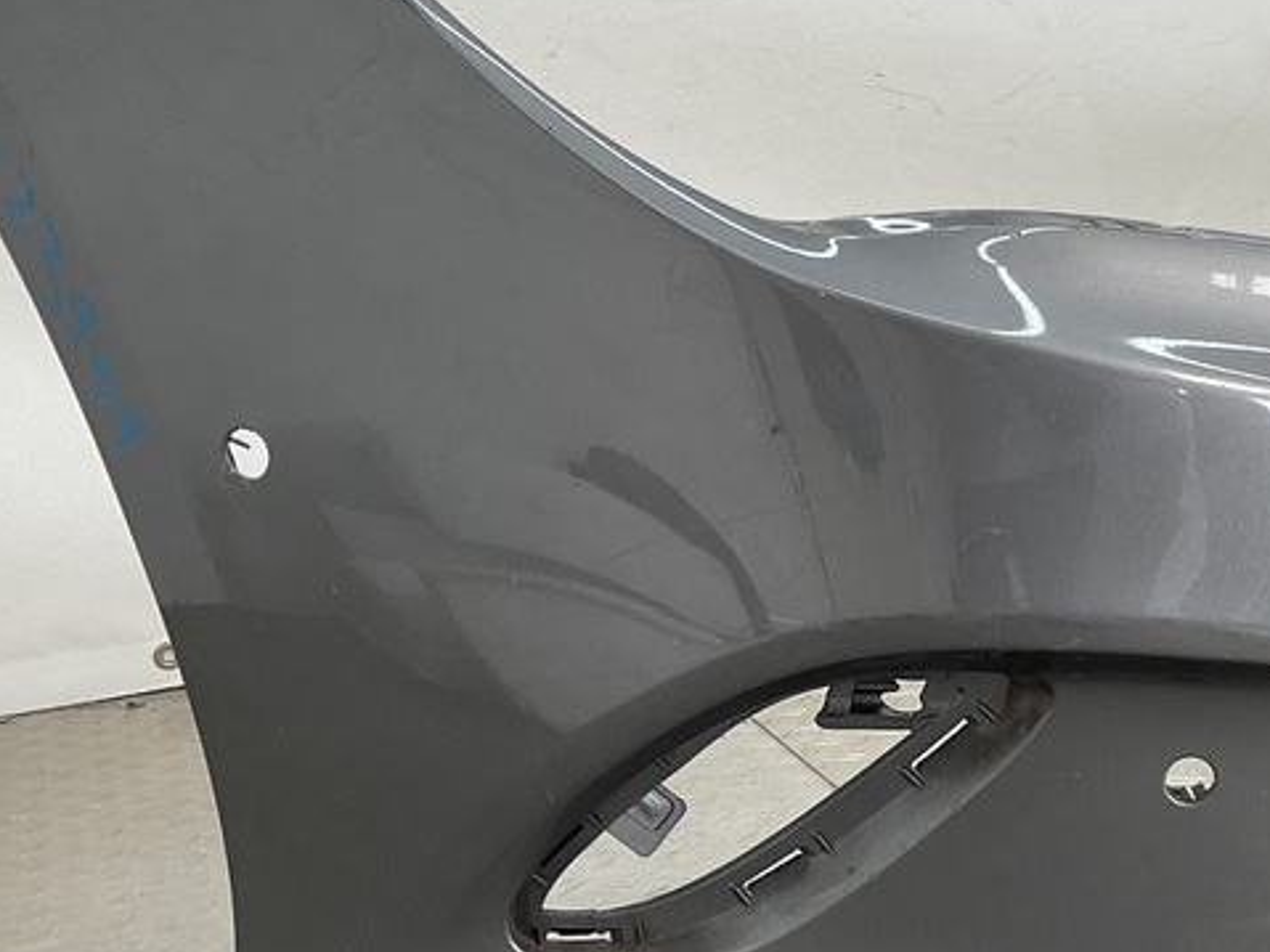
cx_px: 1076
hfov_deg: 30.6
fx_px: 2237
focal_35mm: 61
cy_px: 583
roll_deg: +1.7
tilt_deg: -11.5
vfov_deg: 24.0
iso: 20
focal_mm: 3
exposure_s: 1/120
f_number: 1.8
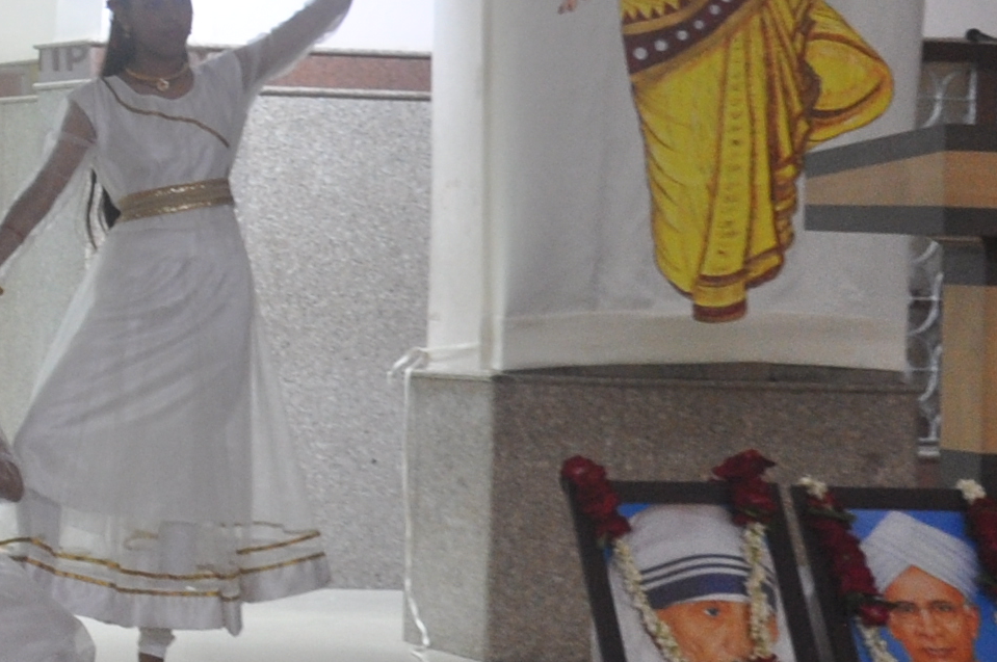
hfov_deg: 11.4
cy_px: 98
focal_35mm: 161
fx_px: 4453
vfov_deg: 8.5
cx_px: -1079
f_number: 5
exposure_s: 1/25
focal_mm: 24
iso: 500
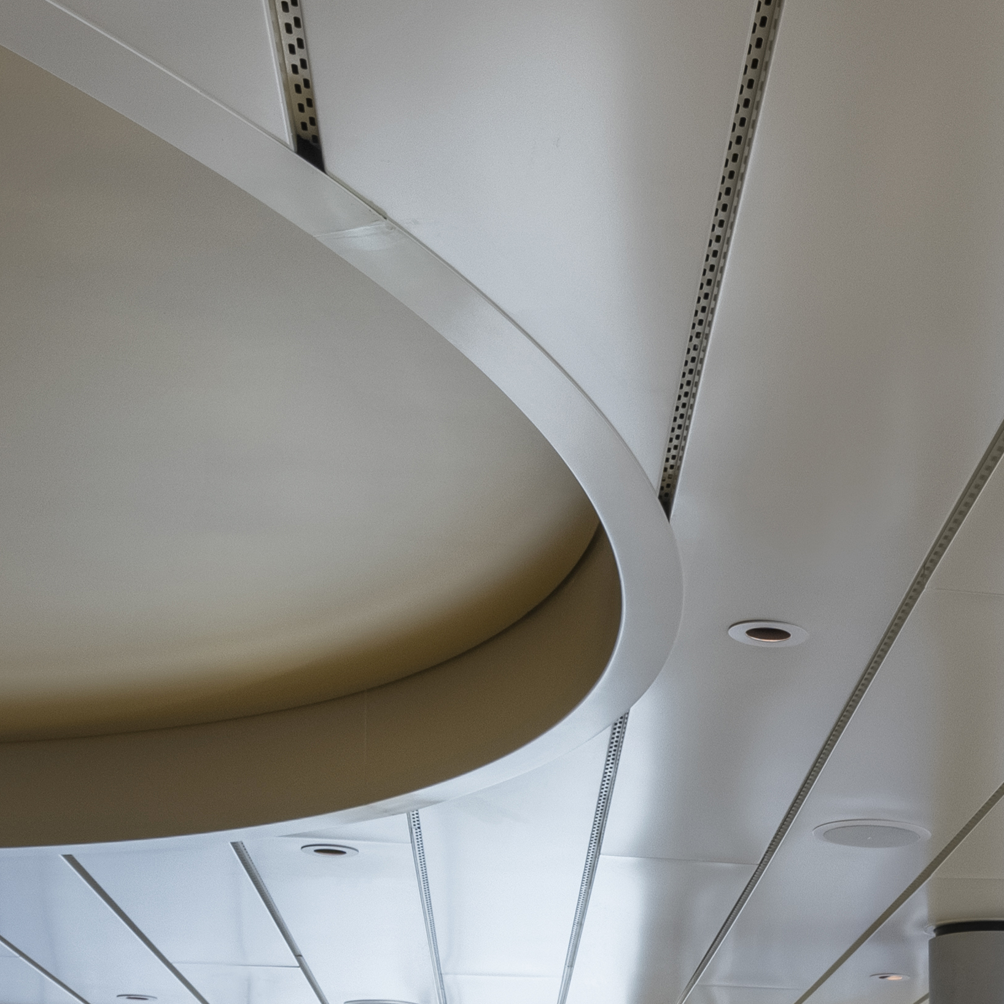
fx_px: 2199
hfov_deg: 24.3
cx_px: 1048
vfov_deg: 22.7
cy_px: 1333
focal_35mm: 67
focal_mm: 15
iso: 640
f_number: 9
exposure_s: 1/1600
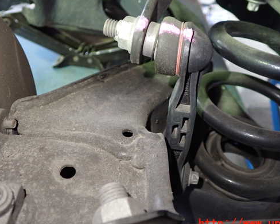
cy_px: 102
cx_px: 156
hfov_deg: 50.2
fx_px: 298
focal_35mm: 36
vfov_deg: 41.1
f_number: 2.3
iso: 800
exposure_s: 1/30
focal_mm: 5.4
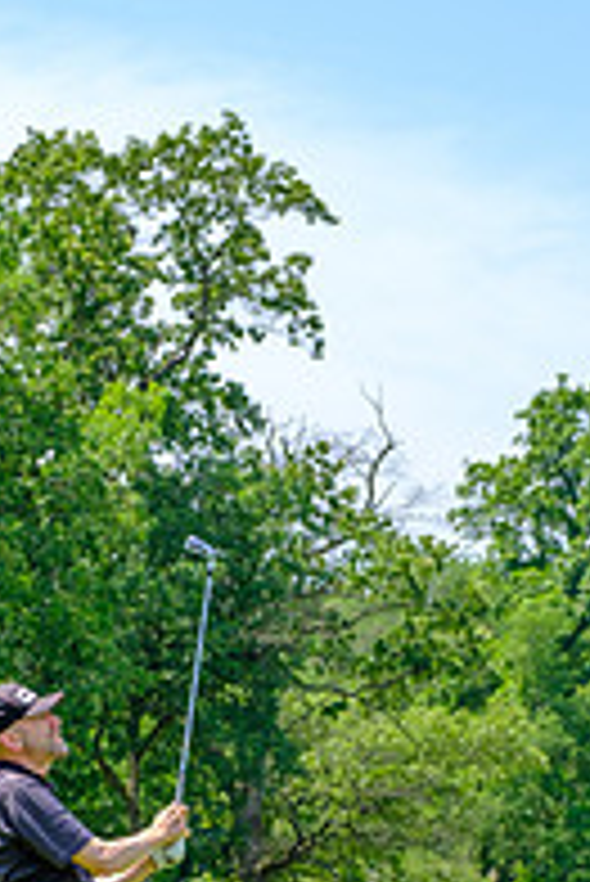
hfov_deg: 9.8
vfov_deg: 14.4
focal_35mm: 140
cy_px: 864
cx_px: 207
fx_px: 3435
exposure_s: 1/500
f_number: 5
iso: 200
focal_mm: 40.7
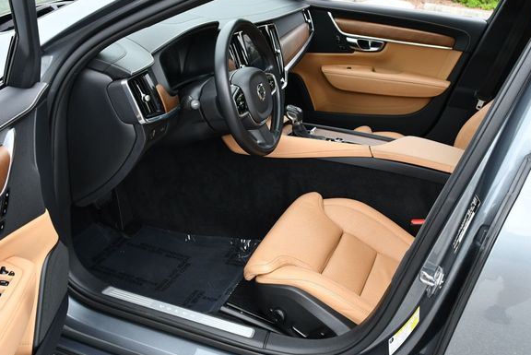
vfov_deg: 33.5
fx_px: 590
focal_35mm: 40
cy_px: 175
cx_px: 273
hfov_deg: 48.4
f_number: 5.6
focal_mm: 18
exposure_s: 1/250
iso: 250
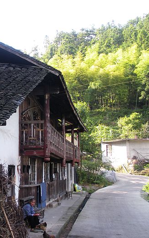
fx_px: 338
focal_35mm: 52
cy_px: 120
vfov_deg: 38.9
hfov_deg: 24.3
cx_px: 21
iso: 64
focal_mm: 6.3
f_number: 3.5
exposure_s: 1/74.4
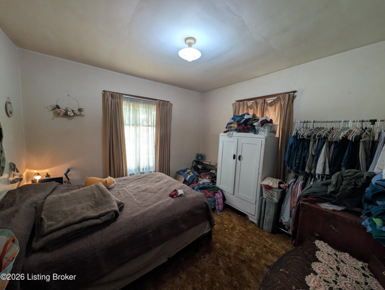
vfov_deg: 94.6
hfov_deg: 110.5
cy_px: 145
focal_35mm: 12
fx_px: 134
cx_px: 192
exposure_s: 1/40
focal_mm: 2.02
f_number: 1.7
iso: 75
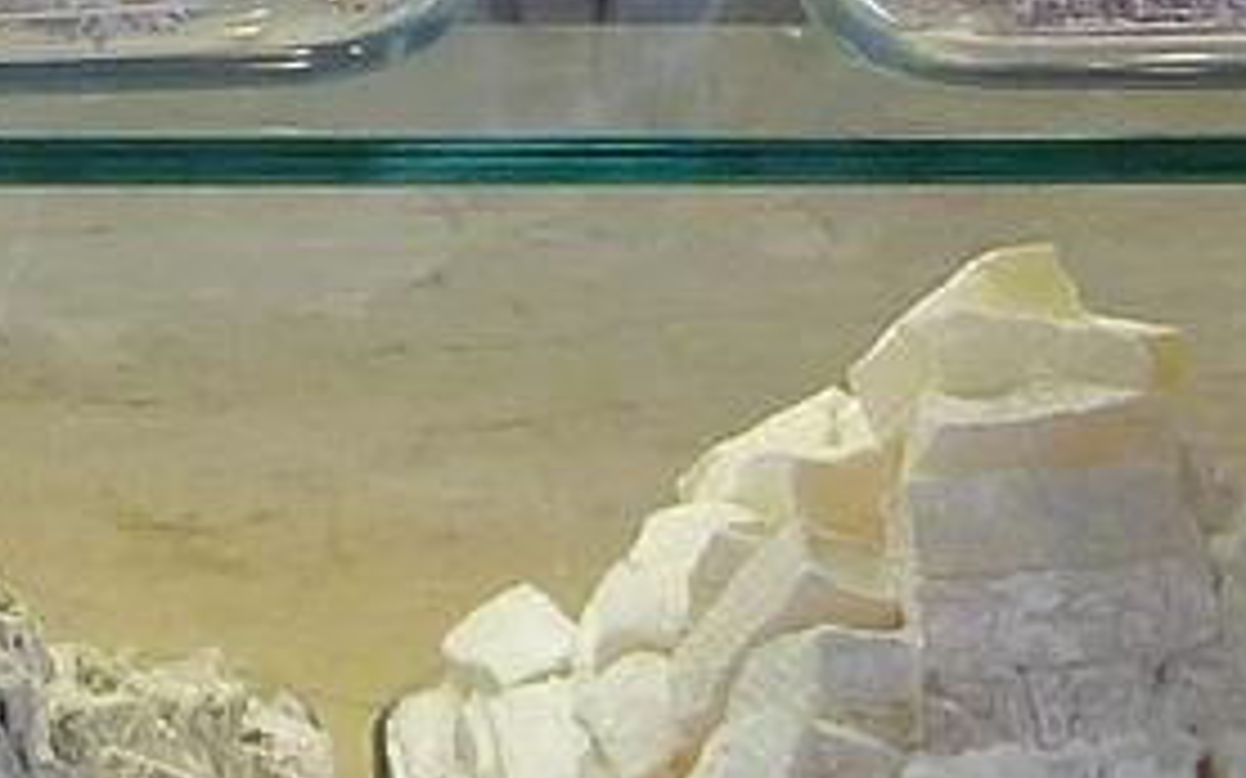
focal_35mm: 184
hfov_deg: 11.2
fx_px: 6247
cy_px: -540
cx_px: -99
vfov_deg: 7.0
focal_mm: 4.1
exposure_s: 1/30
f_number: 3.3
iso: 100
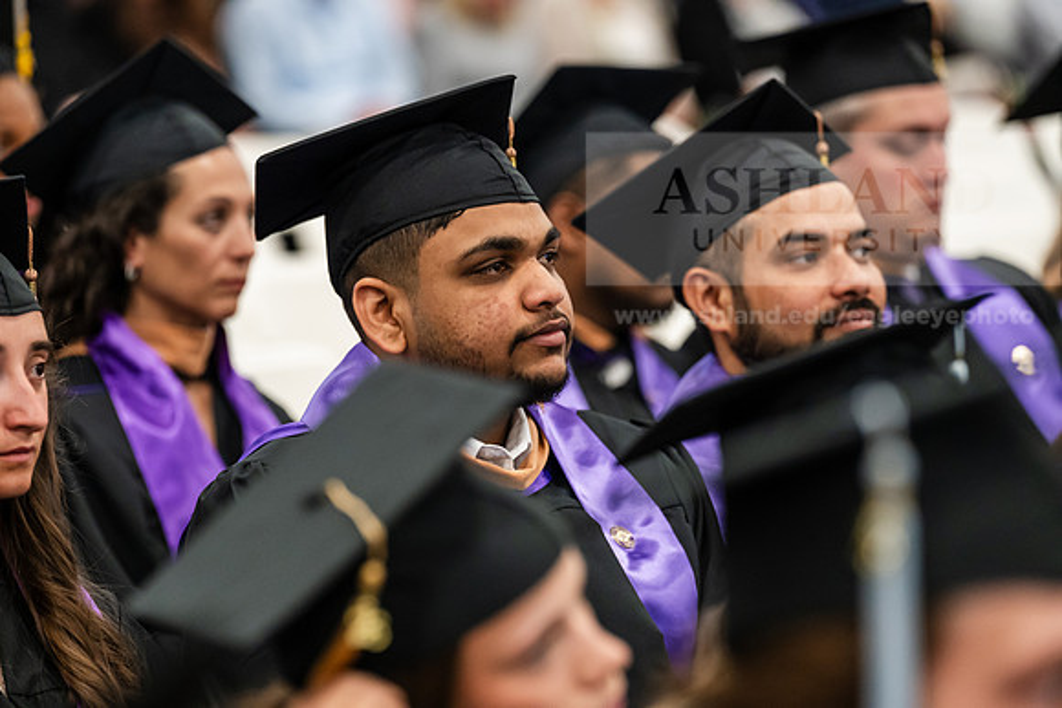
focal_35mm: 200
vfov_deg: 6.9
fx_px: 5901
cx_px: 531
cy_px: 354
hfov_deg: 10.3
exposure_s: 1/200
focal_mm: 200
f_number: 4
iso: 4000
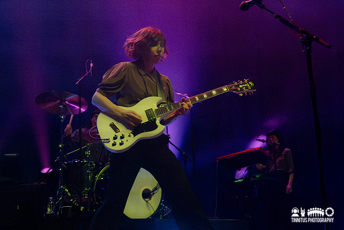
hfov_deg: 26.9
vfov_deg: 18.1
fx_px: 719
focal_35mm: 75
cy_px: 84
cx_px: 171
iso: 6400
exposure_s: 1/320
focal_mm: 19.43
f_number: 4
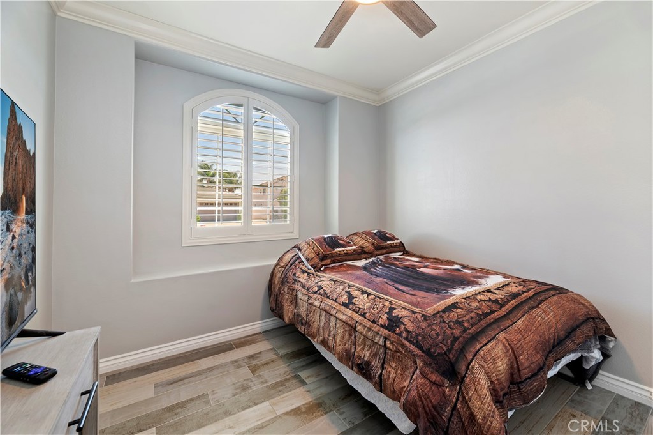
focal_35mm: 14
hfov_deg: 104.3
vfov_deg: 81.1
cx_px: 326
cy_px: 218
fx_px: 254
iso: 500
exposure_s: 1/6
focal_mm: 14
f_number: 10
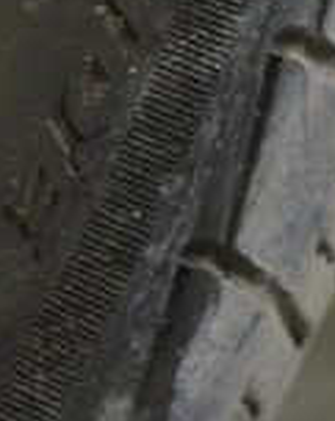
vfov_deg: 5.2
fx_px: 4488
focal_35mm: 361
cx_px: -736
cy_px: -514
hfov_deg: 4.1
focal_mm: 38
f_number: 5.6
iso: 400
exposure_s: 1/20
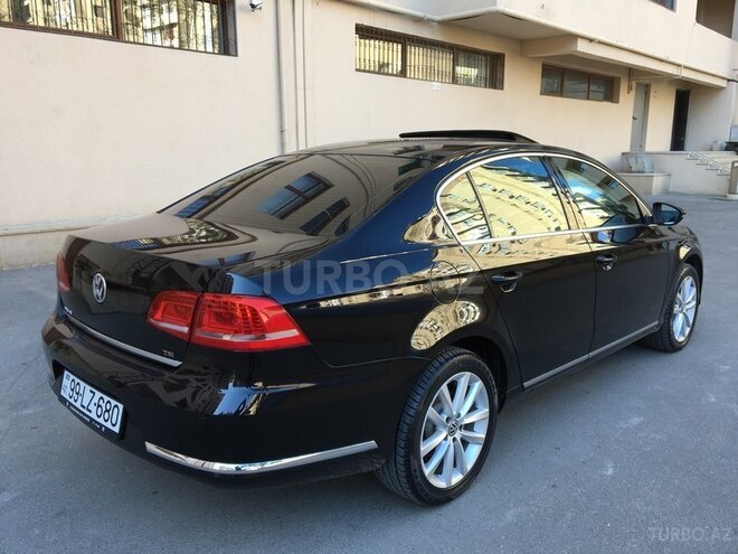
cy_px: 277
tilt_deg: -11.0
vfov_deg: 48.2
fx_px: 618
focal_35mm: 29
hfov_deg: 61.7
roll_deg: +0.1
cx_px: 369
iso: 25
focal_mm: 4.15
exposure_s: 1/128
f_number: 2.2
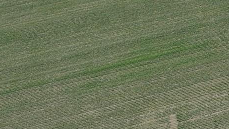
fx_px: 704
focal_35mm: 116
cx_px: 434
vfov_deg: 10.1
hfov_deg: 15.4
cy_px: -64
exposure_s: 1/2500
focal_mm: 8.67
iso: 100
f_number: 1.8
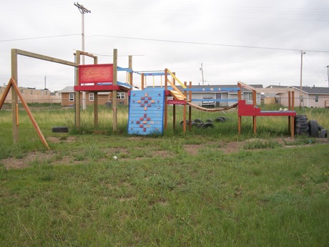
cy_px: 124
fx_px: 333
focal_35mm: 35
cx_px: 164
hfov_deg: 52.6
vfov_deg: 40.7
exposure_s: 1/160
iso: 80
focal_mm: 6.3
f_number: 5.6
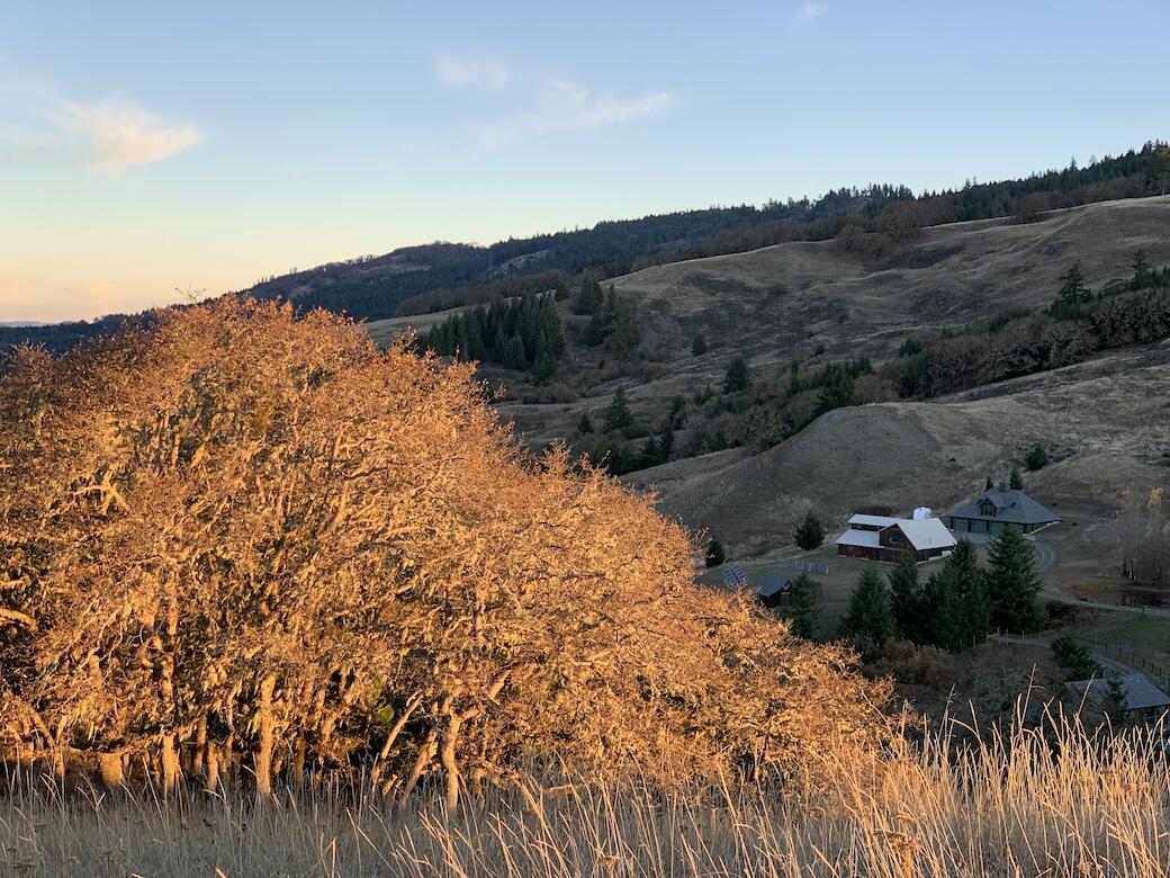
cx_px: 585
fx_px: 1758
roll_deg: -0.7
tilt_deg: -2.9
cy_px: 439
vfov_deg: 28.0
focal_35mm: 52
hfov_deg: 36.8
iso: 16
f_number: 2.4
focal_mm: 6
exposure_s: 1/149
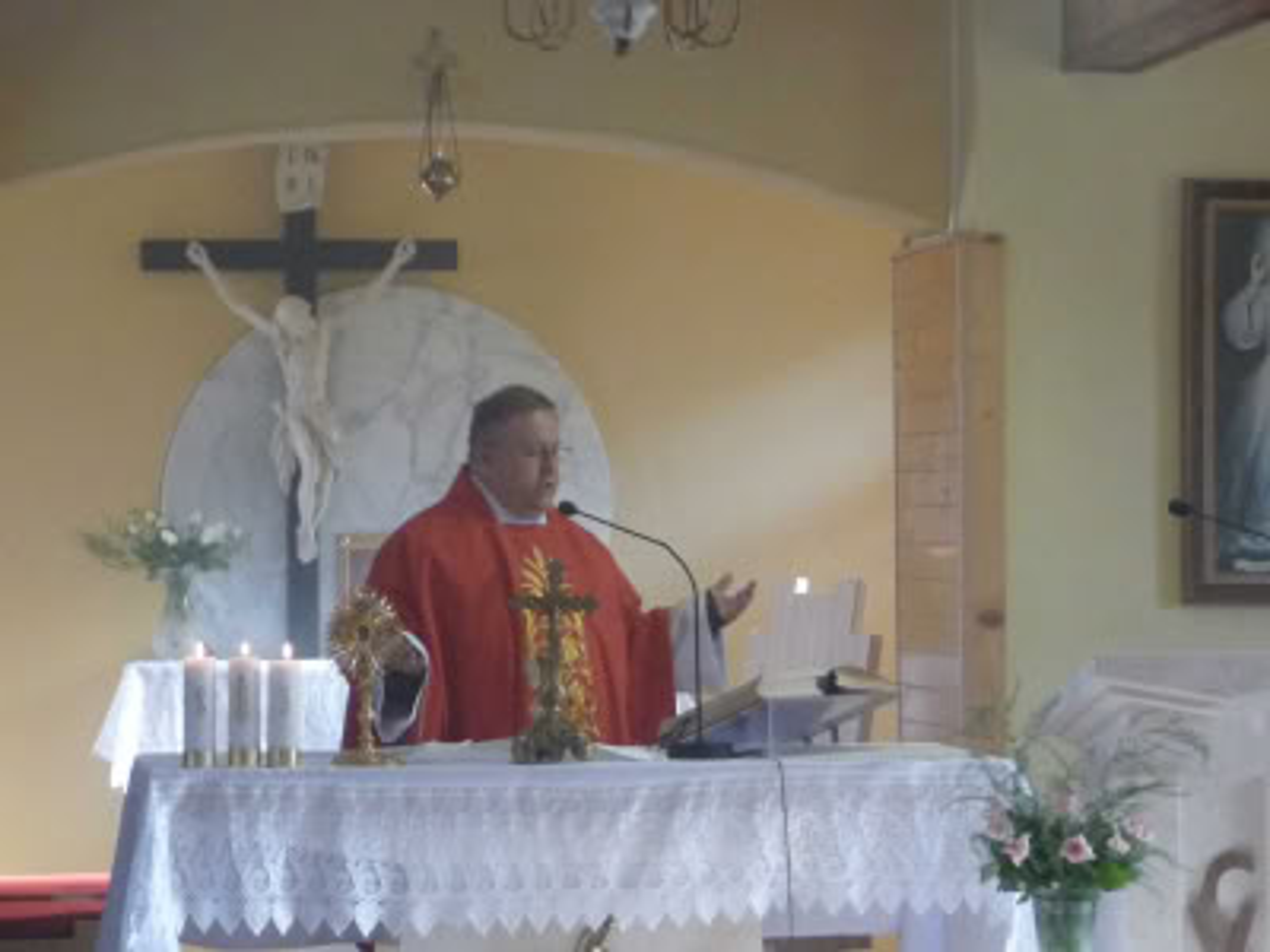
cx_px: 635
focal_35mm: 104
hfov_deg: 18.9
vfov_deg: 14.2
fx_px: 3816
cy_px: 476
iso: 400
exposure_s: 1/40
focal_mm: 10.5
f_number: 4.5
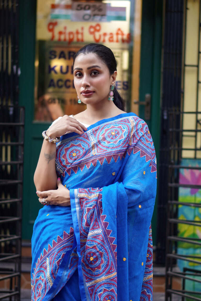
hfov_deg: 37.9
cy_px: 150
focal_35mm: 35
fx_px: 293
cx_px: 100
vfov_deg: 54.4
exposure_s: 1/160
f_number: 8
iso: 100
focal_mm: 35
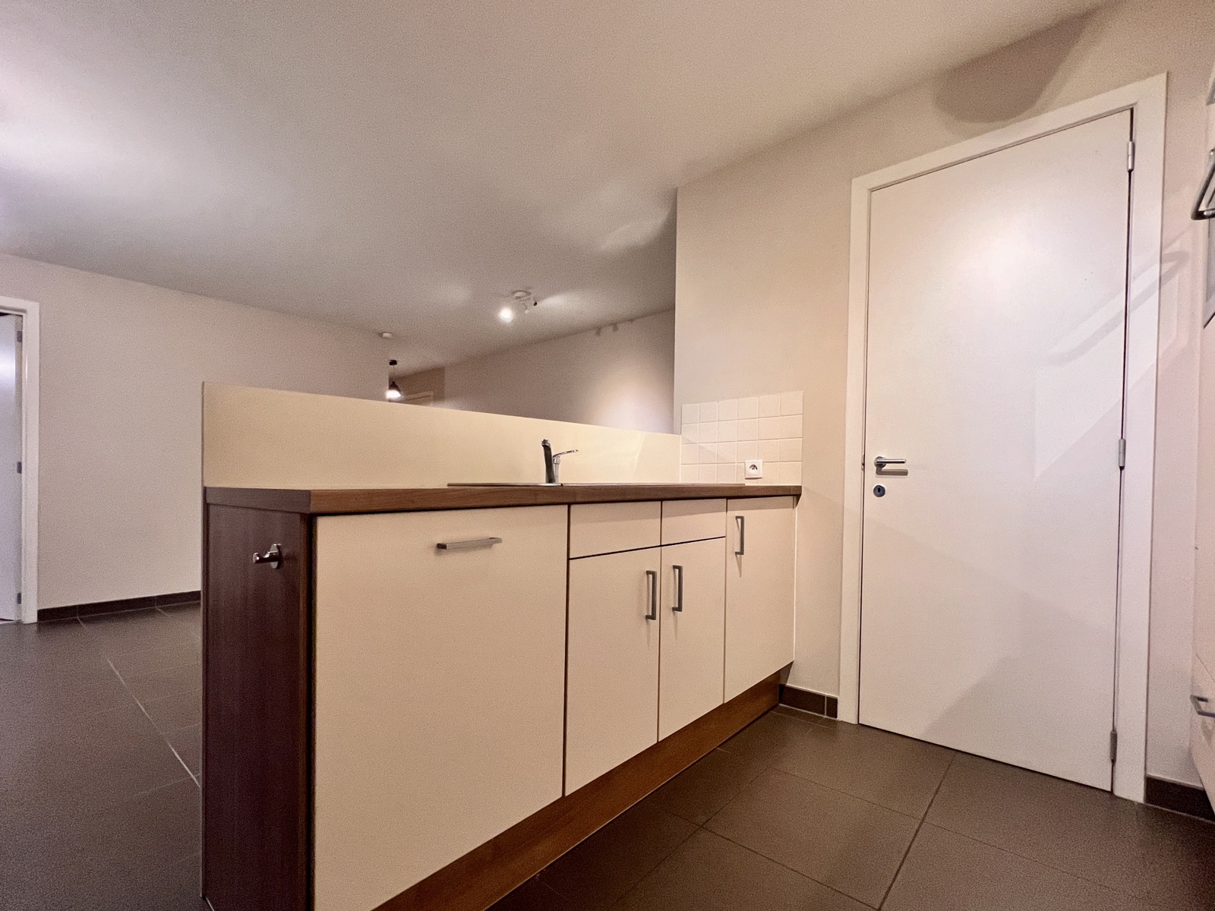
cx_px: 608
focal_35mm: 13
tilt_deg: +2.3
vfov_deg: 89.9
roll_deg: +0.5
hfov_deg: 106.2
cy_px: 456
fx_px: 456
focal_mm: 1.57
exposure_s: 1/50
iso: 320
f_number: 1.8
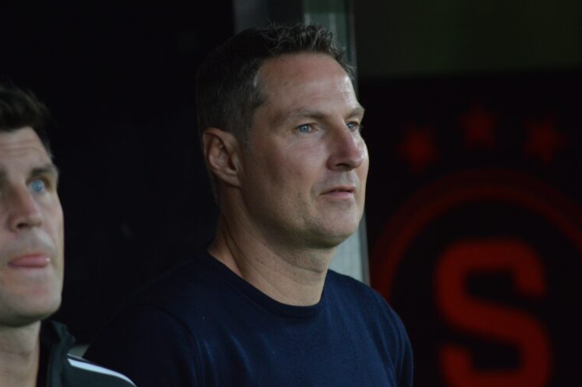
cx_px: 293
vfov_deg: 3.0
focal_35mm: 460
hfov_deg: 4.5
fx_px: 7433
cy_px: 191
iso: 1600
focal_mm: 300
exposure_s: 1/200
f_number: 5.6
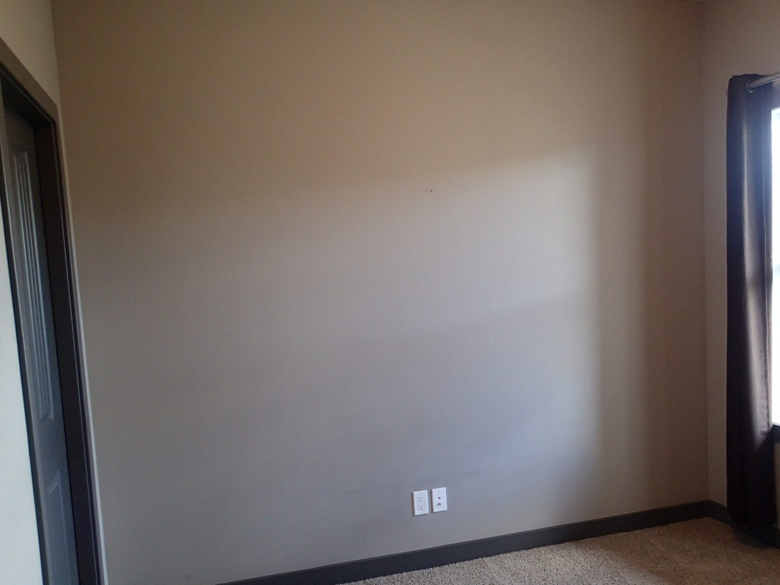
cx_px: 467
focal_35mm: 33
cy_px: 354
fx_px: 744
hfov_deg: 55.0
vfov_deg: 42.7
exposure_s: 1/50
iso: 200
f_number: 2
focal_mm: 4.5
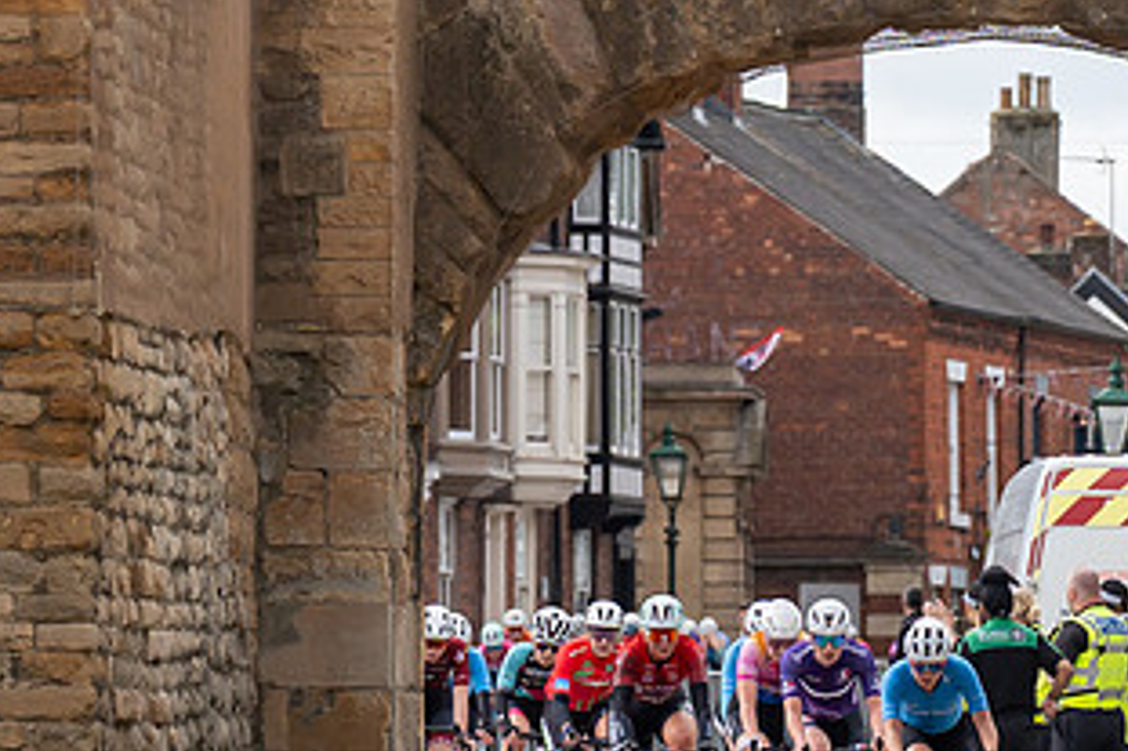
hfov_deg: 4.1
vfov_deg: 2.7
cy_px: 744
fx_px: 15846
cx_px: 1077
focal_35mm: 506
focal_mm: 117
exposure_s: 1/1000
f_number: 4
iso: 250
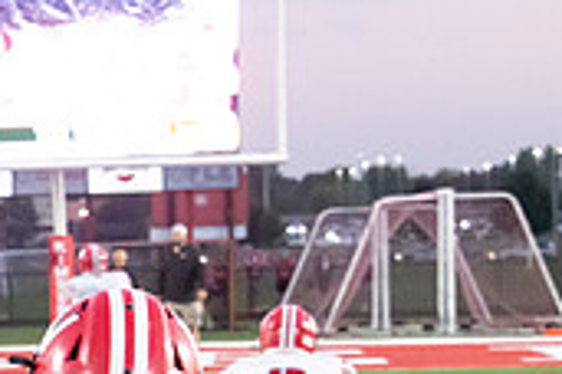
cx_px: -105
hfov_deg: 9.2
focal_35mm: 220
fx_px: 3434
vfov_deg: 6.2
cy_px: 382
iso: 10000
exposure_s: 1/250
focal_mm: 65
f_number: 7.1
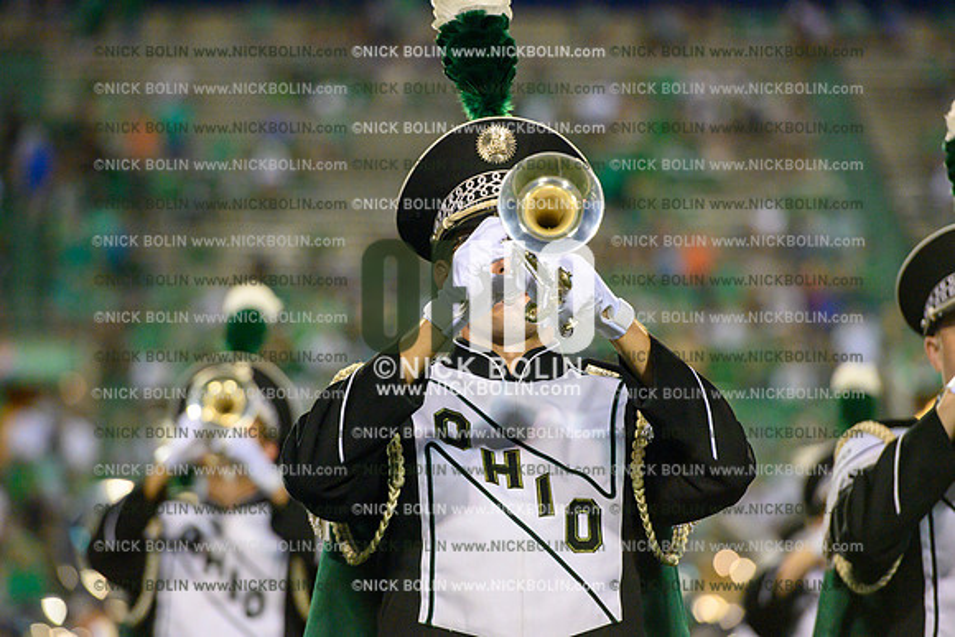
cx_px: 478
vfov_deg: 6.9
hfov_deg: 10.3
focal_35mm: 200
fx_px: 5307
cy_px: 318
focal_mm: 200
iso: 10000
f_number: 4
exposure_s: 1/1000
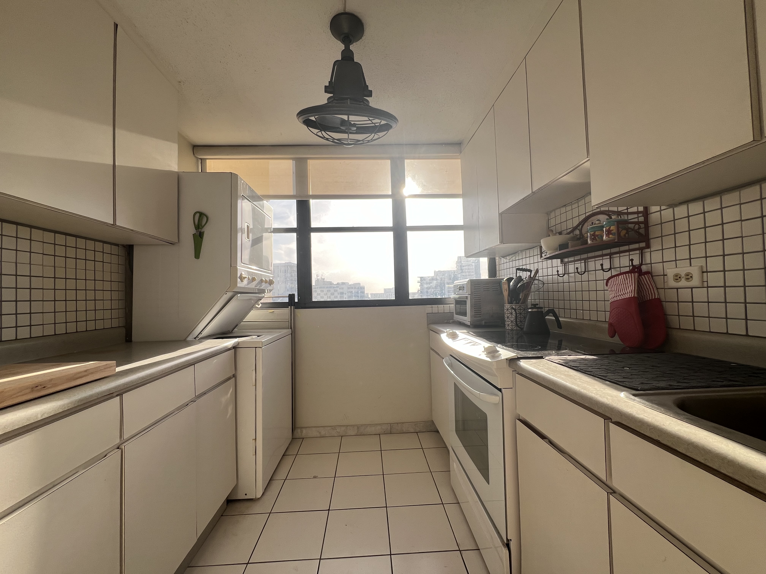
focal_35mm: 13
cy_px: 287
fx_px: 288
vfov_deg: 89.9
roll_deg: +1.8
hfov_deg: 106.2
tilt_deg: +1.2
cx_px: 383
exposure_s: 1/265
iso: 32
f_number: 1.8
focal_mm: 1.57
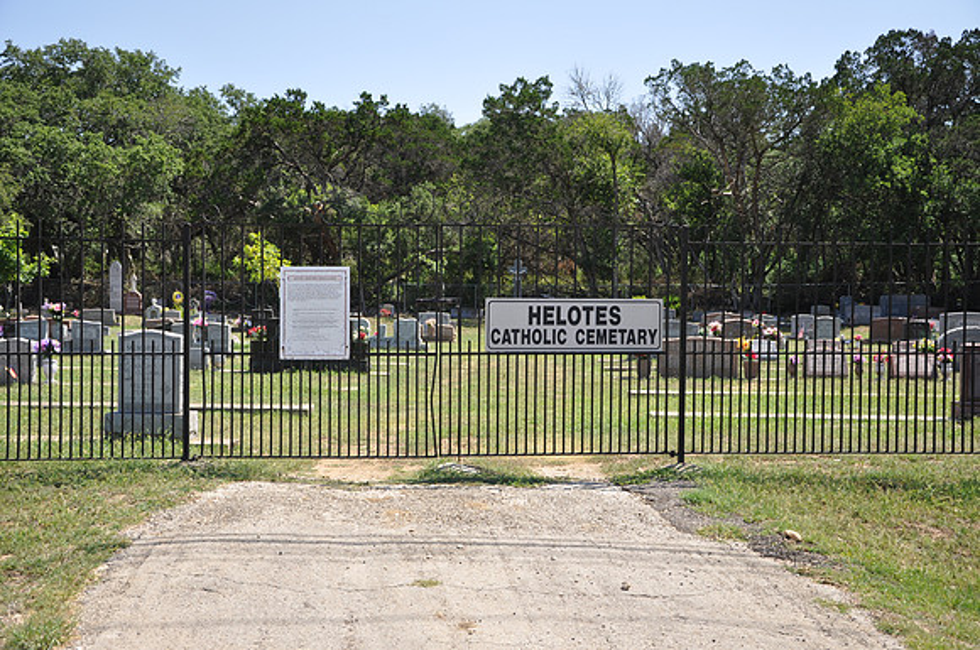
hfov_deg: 41.2
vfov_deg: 28.0
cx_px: 490
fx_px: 1305
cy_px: 325
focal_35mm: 48
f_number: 6.3
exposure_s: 1/160
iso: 200
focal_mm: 32
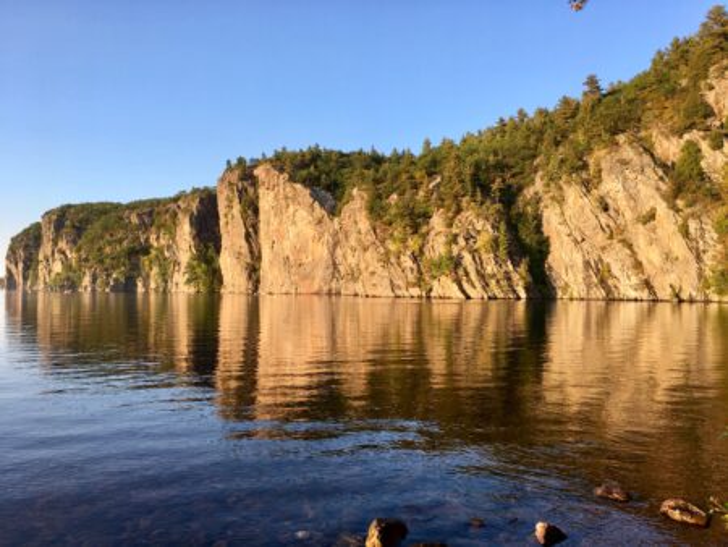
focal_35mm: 29
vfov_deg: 48.3
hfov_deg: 61.6
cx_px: 364
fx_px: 610
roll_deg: -0.3
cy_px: 274
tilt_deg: +1.4
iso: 25
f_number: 2.2
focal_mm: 4.15
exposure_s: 1/523
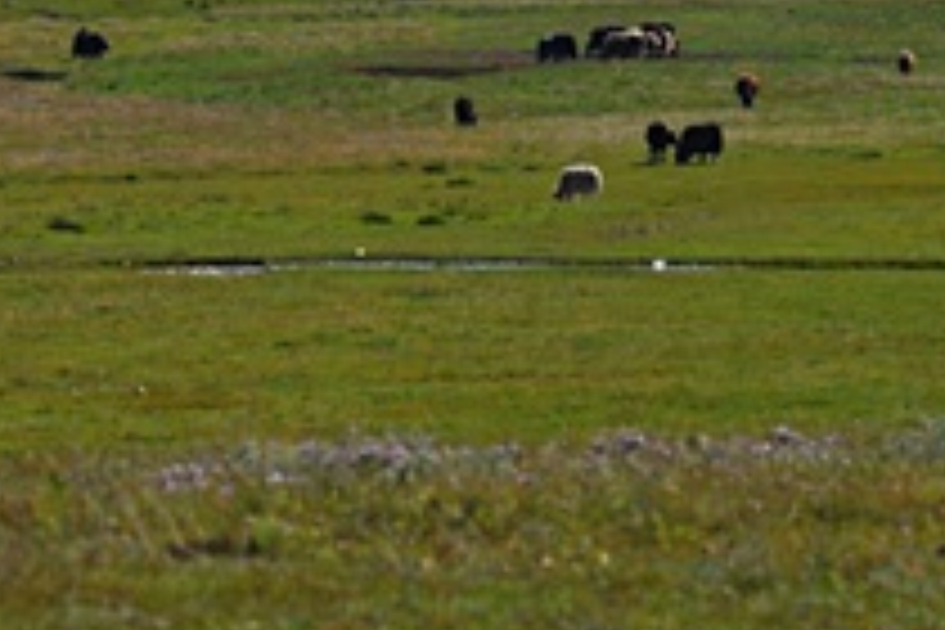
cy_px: -328
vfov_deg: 3.4
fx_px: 10525
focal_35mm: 401
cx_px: 432
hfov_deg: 5.1
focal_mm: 70
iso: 400
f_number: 5.6
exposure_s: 1/2500
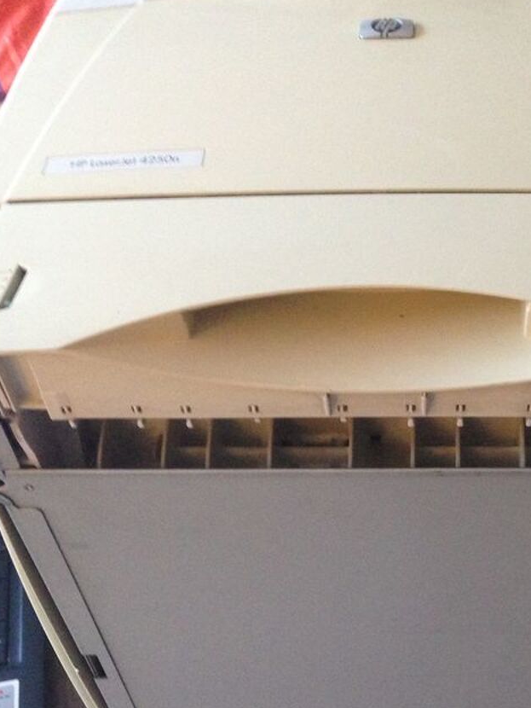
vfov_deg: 35.5
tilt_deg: -57.7
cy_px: 521
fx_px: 1083
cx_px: 396
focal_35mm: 53
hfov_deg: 27.2
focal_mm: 4.12
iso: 400
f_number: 2.4
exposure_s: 1/17
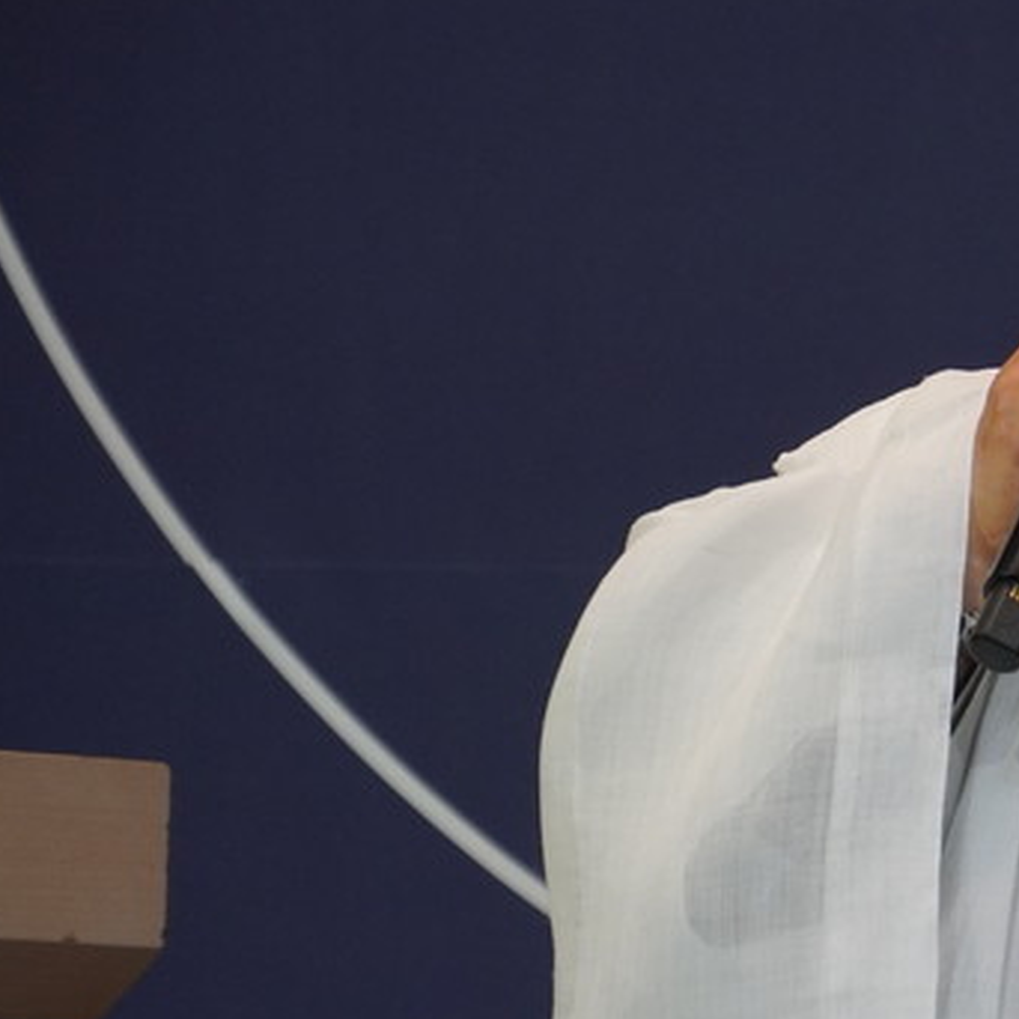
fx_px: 17385
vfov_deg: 3.4
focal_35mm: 522
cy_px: 554
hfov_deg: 3.4
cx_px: 1171
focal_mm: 146
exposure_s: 1/250
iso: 1600
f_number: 6.3
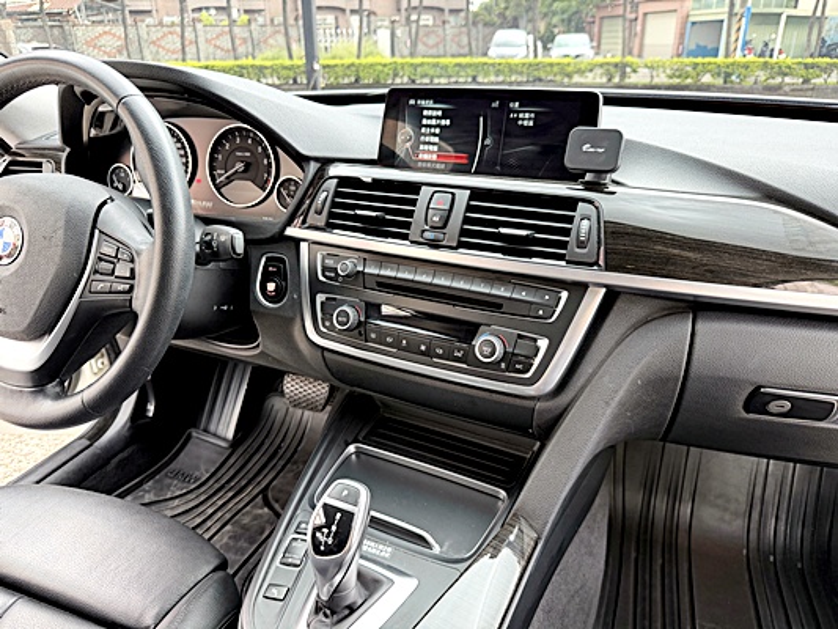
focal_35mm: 24
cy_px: 314
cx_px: 419
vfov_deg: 56.8
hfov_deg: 71.6
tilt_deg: -24.6
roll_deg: +0.8
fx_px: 581
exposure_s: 1/67
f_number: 1.78
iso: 200
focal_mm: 6.76
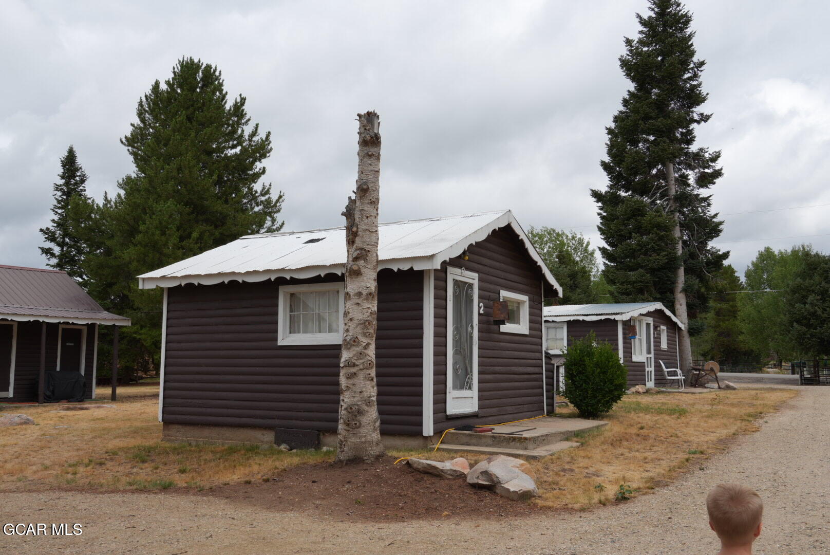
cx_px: 415
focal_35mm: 34
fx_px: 796
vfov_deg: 38.4
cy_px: 278
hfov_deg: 55.1
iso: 100
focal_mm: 23
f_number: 11
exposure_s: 1/160
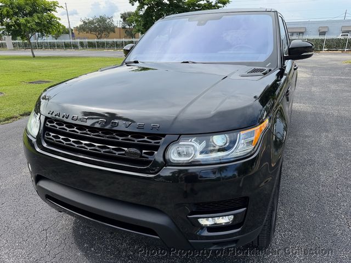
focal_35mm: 24
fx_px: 243
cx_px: 176
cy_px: 132
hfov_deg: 71.6
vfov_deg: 56.8
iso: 80
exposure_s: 1/1493
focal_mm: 6.76
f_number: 1.78
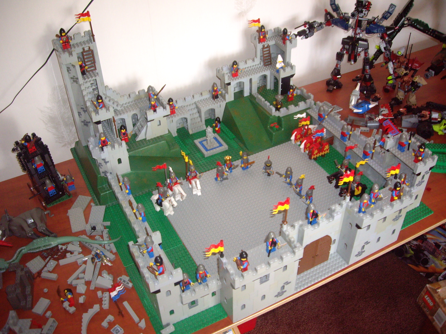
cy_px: 167
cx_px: 223
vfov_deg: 37.7
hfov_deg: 49.0
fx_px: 490
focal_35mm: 38
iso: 200
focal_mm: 6.2
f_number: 2.7
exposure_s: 1/40
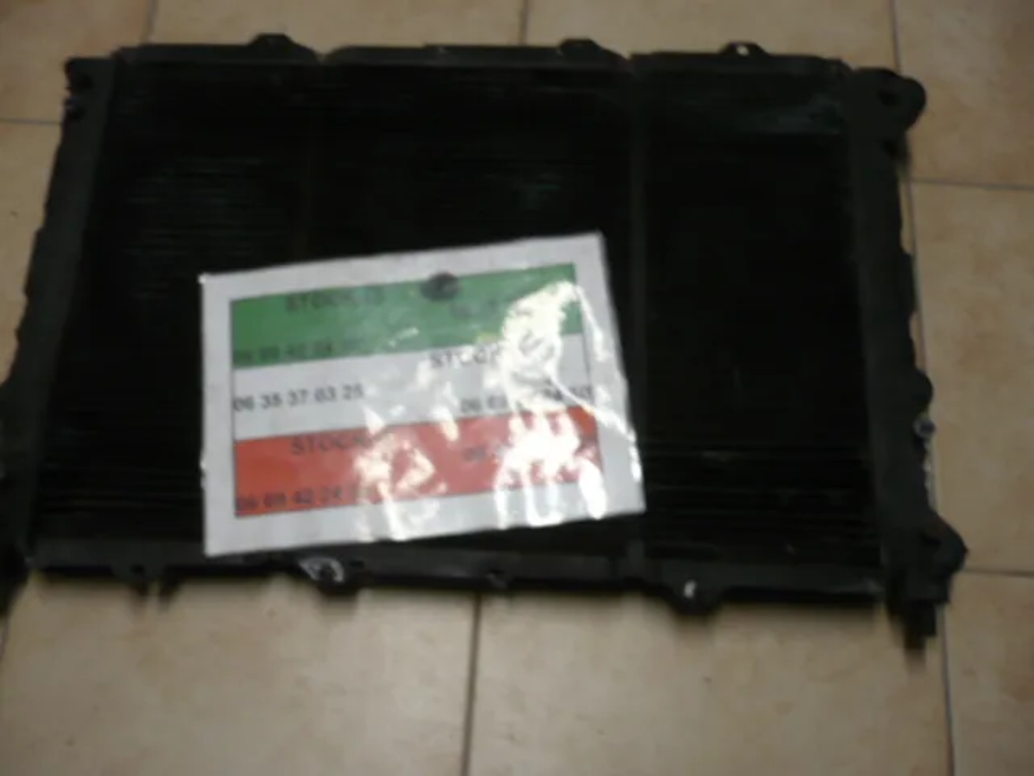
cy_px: 388
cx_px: 517
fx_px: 1045
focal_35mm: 35
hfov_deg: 52.6
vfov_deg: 40.7
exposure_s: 1/25
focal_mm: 5.8
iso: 200
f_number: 2.8
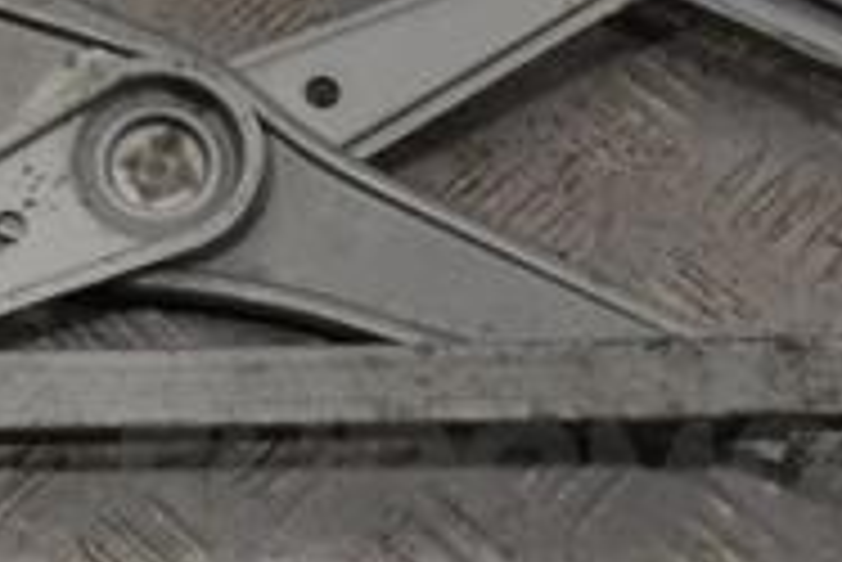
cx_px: 36
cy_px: -112
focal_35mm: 106
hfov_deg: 18.8
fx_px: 2481
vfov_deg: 12.6
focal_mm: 22
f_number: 10
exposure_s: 1/400
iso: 3200
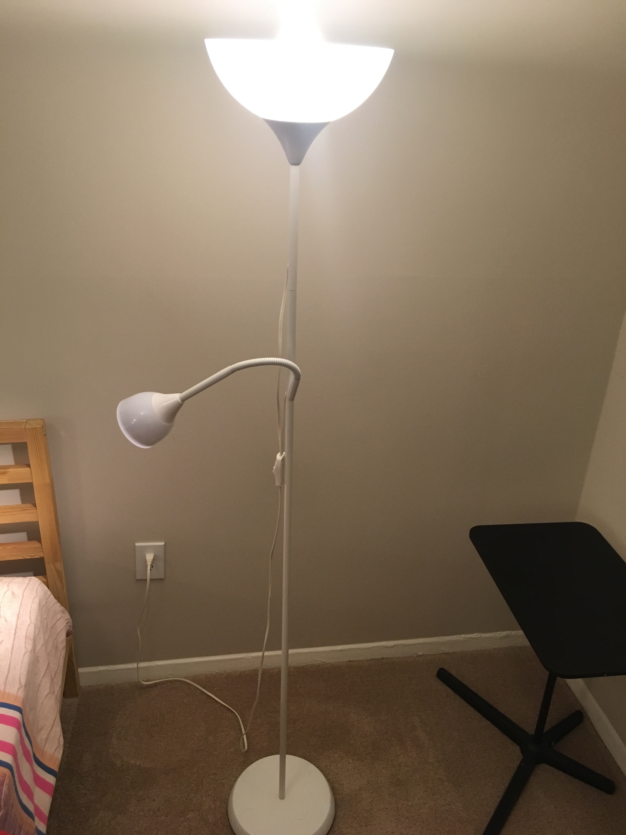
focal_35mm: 29
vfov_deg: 61.7
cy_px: 418
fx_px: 699
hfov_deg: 48.2
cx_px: 313
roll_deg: -2.6
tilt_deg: -26.4
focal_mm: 4.15
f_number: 2.2
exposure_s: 1/30
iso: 125
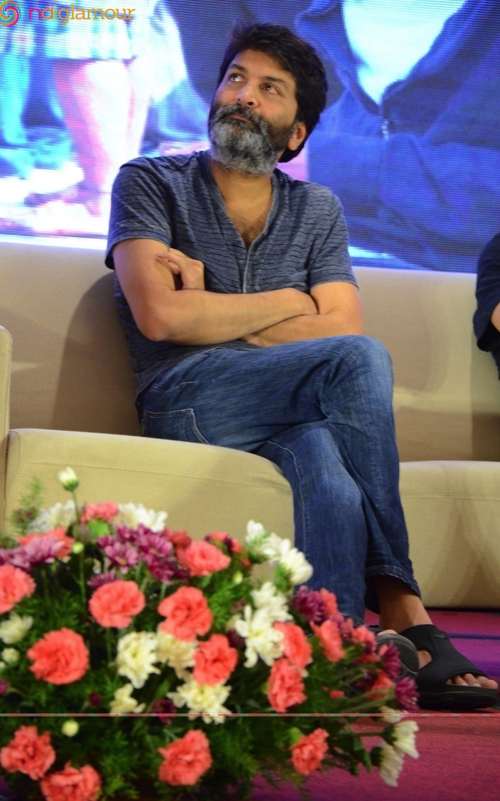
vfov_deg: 13.0
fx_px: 3500
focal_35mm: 161
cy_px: 400
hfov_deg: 8.2
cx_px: 259
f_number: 5.6
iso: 2500
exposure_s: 1/80
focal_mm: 105
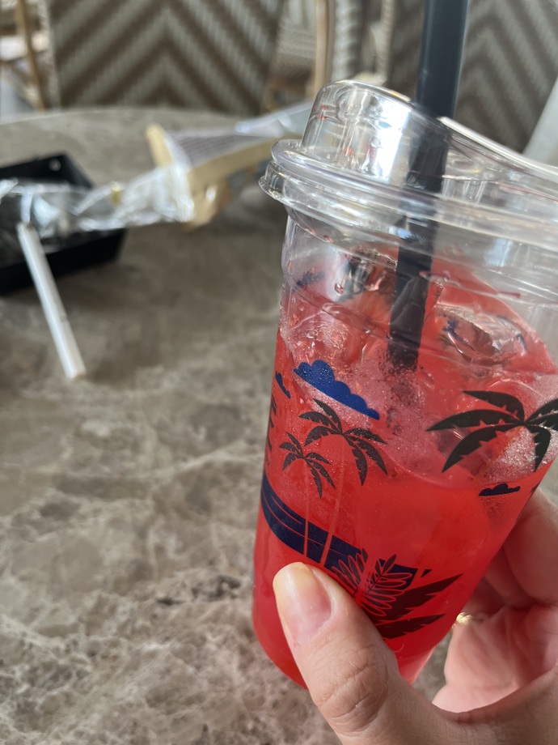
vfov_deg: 67.3
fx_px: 559
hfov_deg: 53.1
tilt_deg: -51.6
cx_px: 279
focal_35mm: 26
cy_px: 372
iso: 100
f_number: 1.6
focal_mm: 5.1
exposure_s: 1/122
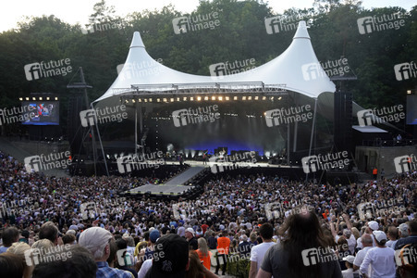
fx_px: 382
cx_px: 208
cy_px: 139
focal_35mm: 33
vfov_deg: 39.9
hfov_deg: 57.3
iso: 1250
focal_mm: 33
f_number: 5.6
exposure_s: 1/1000
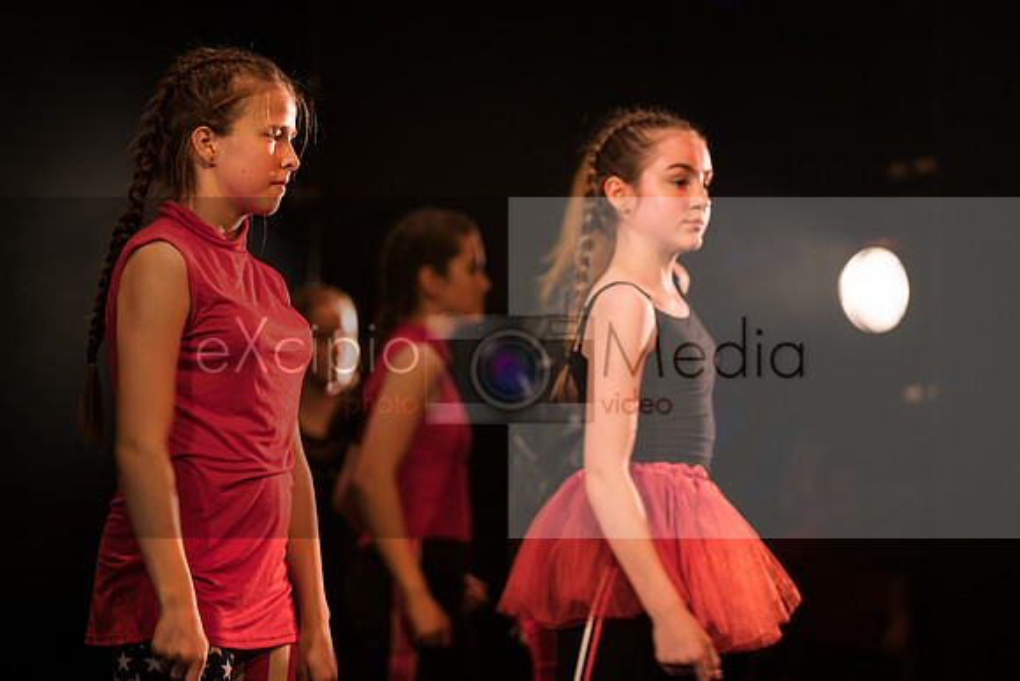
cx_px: 513
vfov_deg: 9.6
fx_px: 4051
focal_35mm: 143
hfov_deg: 14.4
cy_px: 316
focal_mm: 128
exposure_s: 1/80
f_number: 2.8
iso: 320
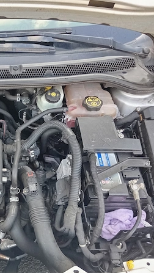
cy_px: 136
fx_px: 297
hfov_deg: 26.4
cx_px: -22
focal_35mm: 41
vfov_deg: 49.4
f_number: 1.8
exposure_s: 1/100
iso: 348
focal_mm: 4.22
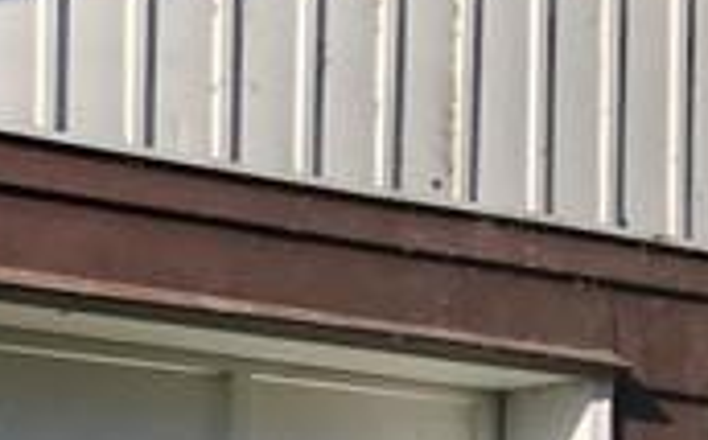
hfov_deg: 11.5
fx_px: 3411
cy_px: 662
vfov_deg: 7.3
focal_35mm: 177
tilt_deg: +2.7
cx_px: -243
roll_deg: -1.0
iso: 20
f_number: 1.8
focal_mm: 4
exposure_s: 1/1230
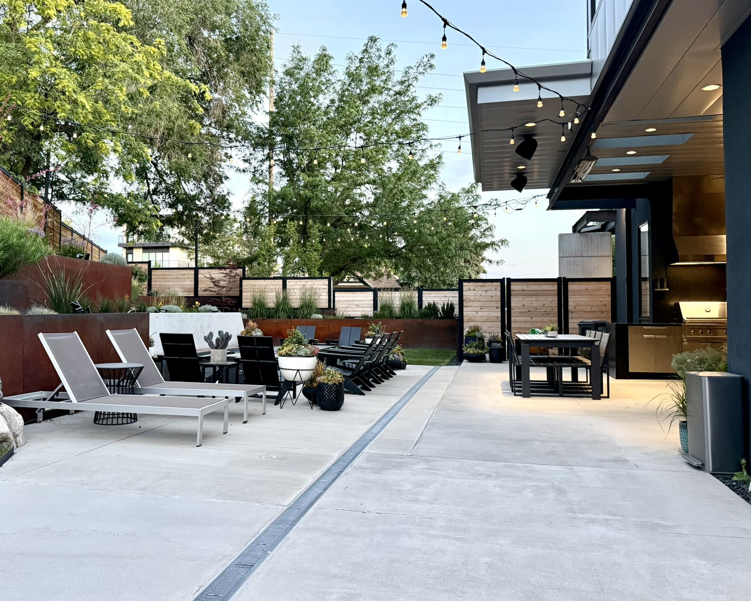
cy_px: 278
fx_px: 622
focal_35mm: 28
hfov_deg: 61.9
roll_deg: +2.6
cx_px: 318
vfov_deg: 51.5
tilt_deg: +2.8
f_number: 1.78
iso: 400
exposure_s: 1/59
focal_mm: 6.76
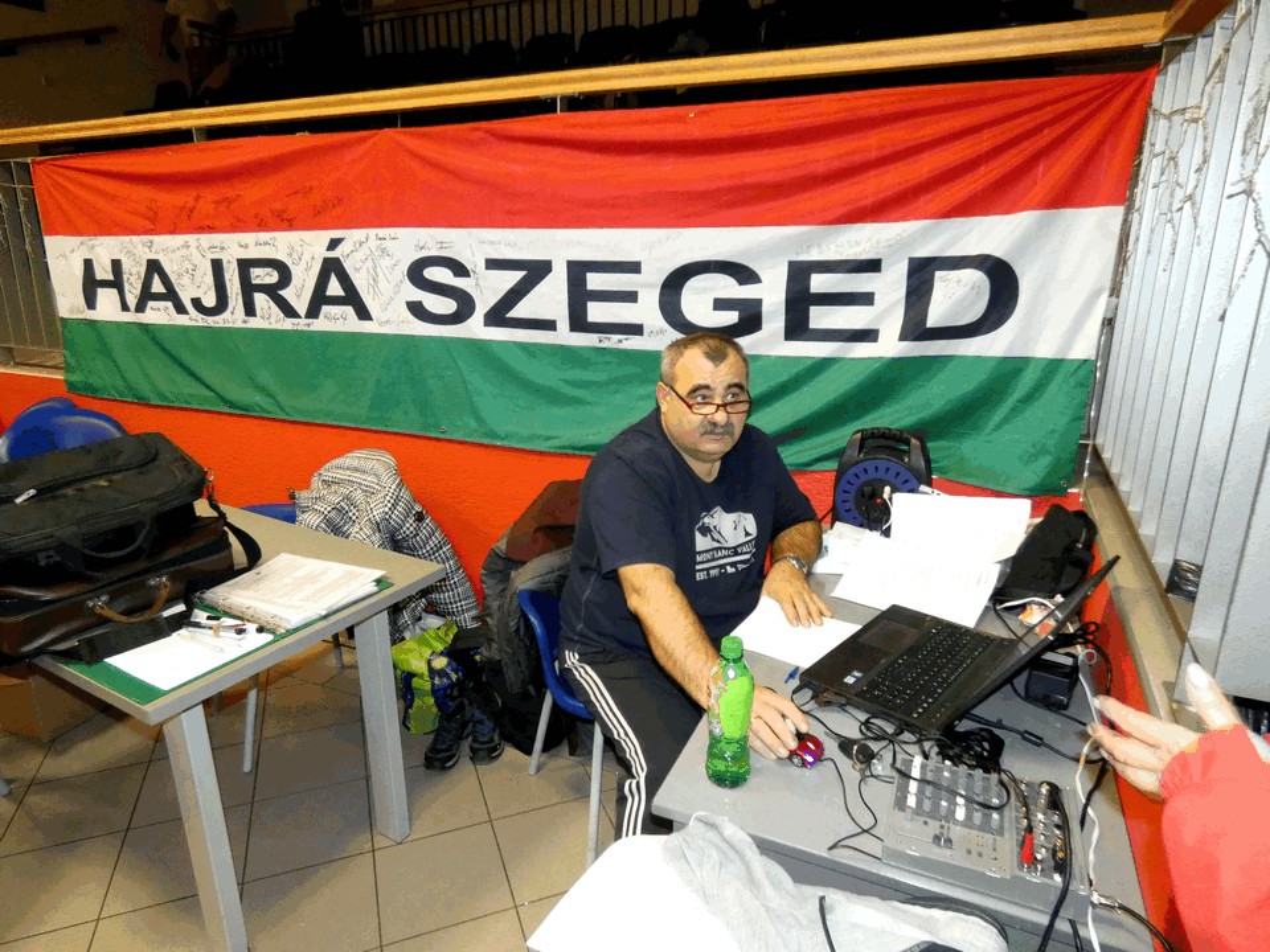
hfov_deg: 81.7
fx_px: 734
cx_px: 635
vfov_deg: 66.0
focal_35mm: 20
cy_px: 476
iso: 800
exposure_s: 1/60
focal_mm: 3.6
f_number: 2.8
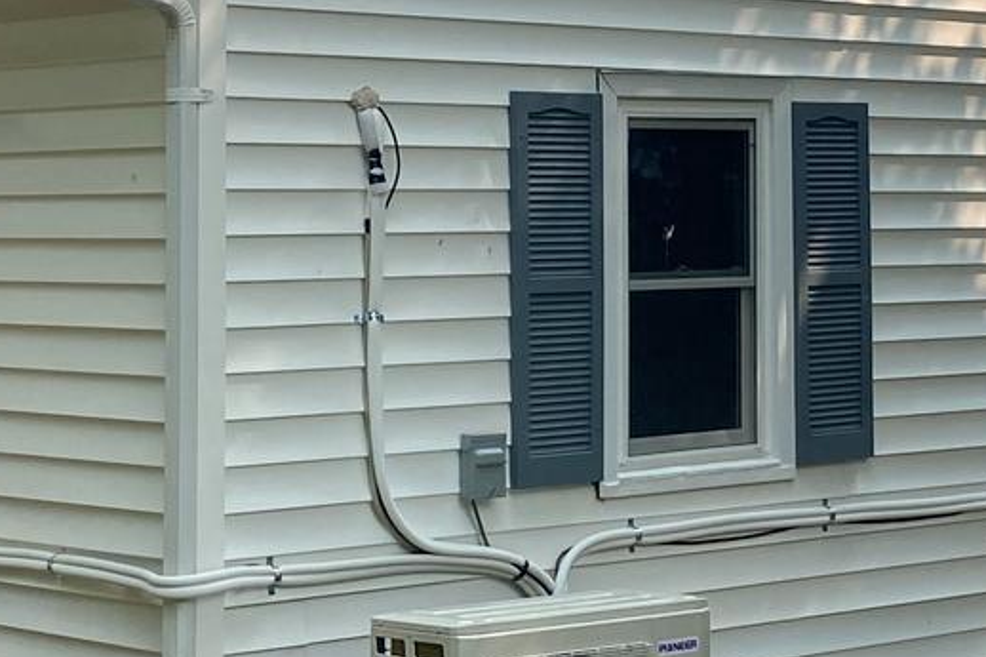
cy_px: 118
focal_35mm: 107
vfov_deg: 12.7
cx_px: 739
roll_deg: +0.1
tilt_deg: +1.0
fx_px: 2930
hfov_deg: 19.0
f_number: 1.8
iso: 32
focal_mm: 4.25
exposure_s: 1/2222
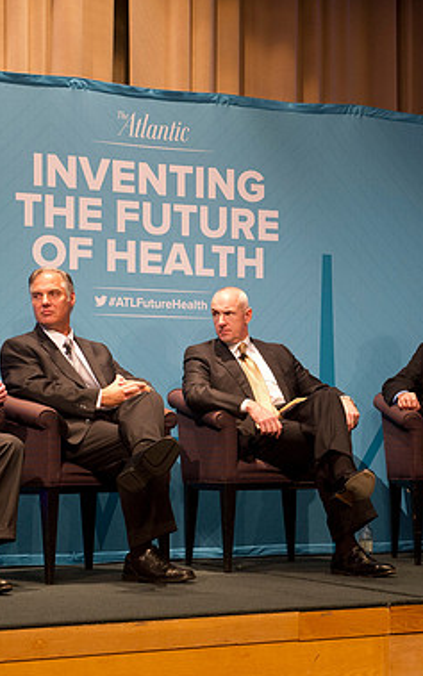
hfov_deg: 16.1
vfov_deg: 25.5
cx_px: 268
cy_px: 337
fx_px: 1493
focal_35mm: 81
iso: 2500
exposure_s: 1/125
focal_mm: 52
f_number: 4
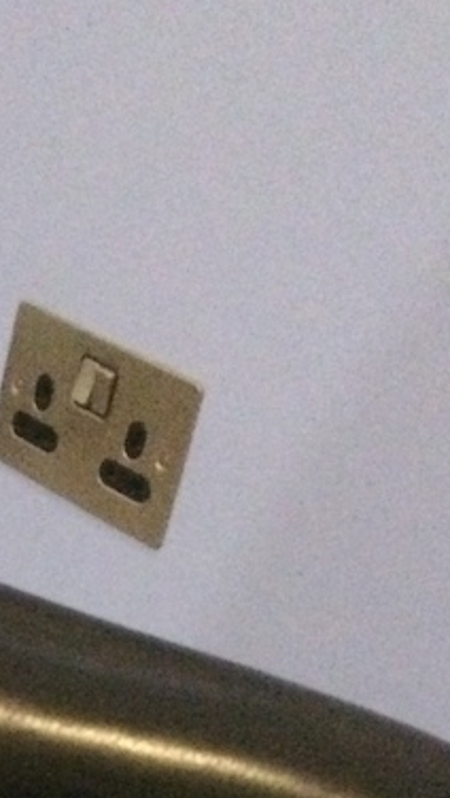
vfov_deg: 22.5
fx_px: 1821
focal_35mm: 86
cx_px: -270
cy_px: 998
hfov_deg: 13.1
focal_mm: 4.15
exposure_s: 1/17
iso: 1000
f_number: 2.2
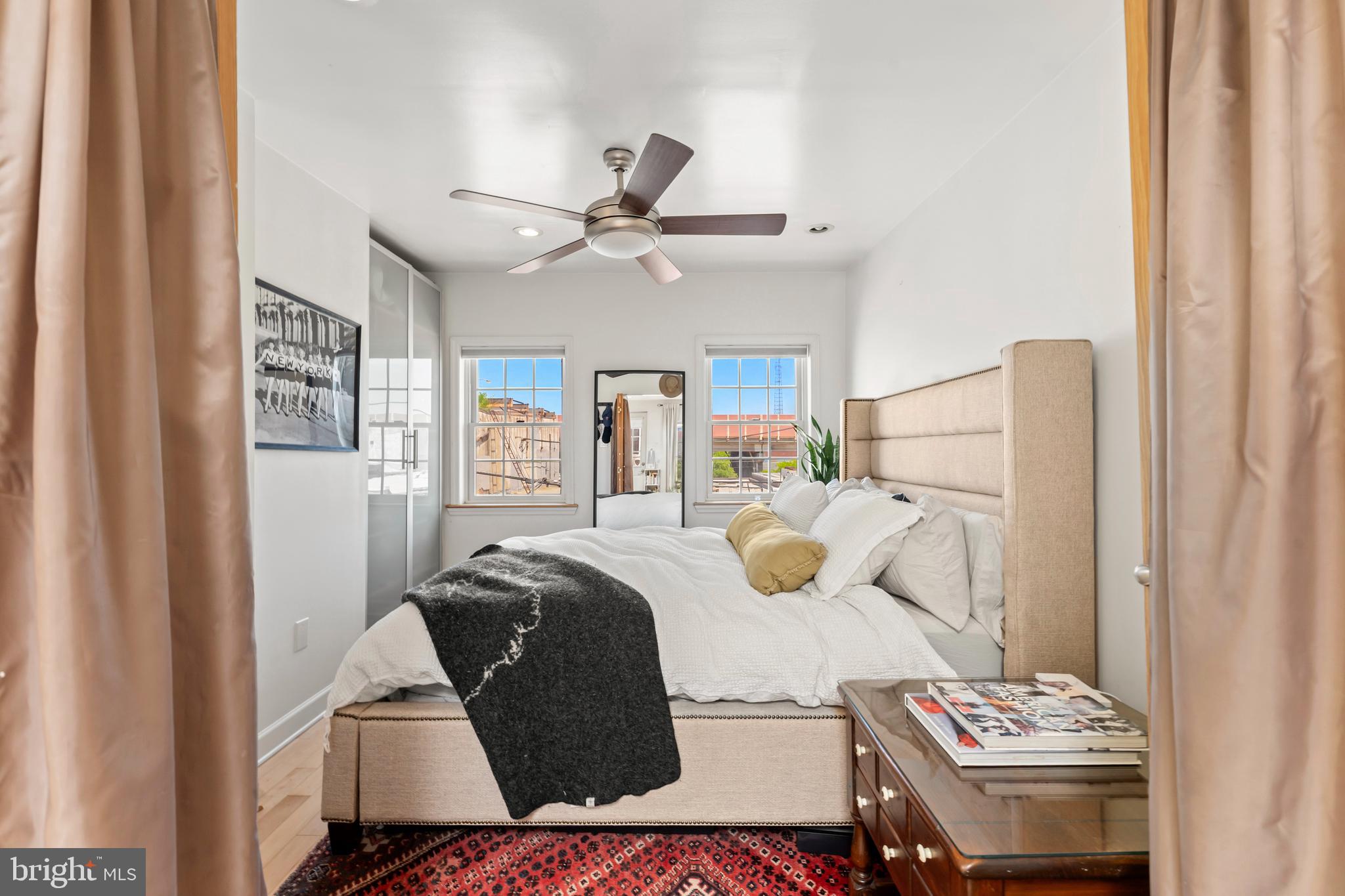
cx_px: 672
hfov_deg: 104.3
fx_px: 523
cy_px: 448
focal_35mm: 14
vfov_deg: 81.2
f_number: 10
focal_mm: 14
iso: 250
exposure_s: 1/8
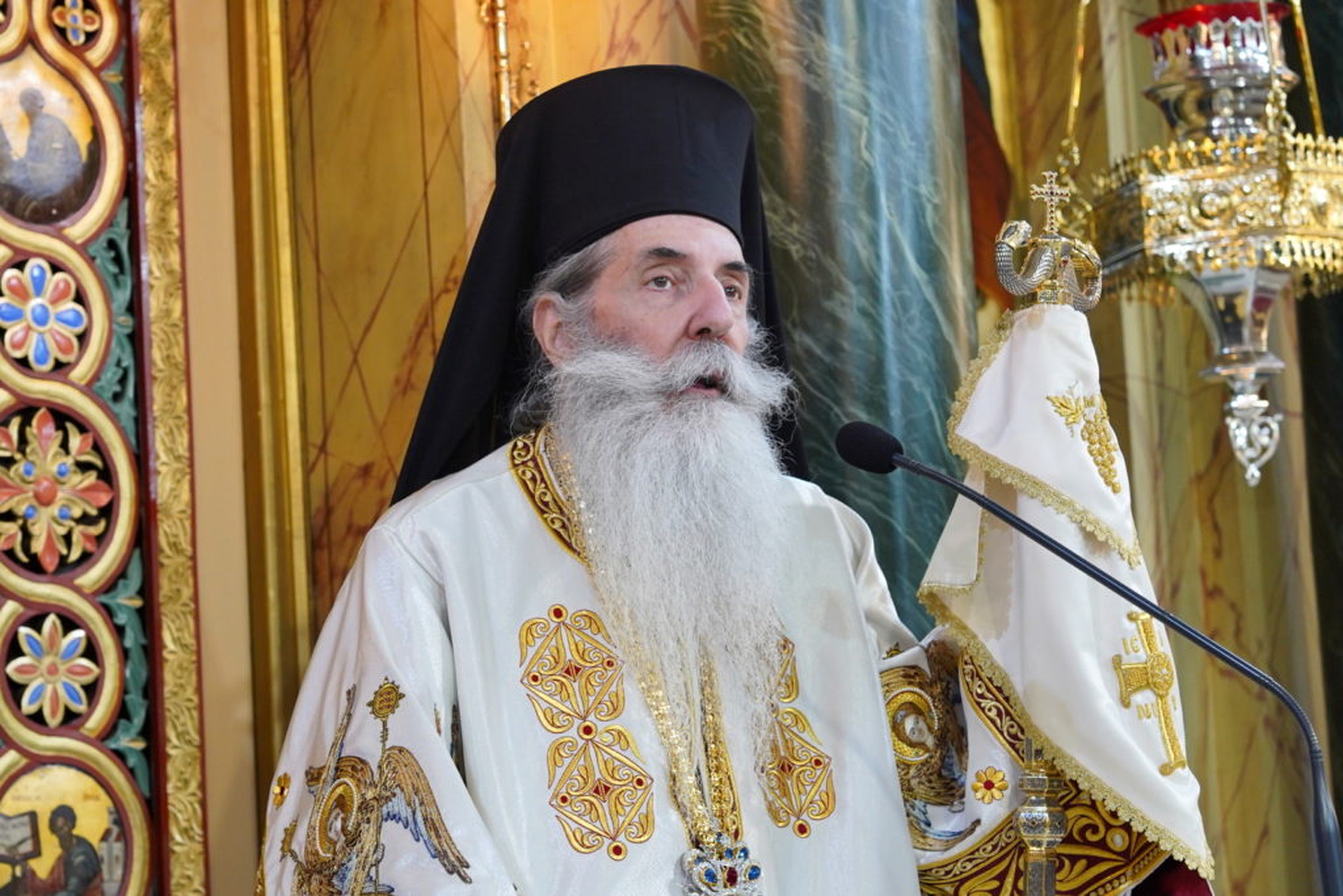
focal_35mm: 94
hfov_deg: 21.7
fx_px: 3507
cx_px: 672
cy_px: 448
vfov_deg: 14.6
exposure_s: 1/160
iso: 1250
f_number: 5
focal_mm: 62.7
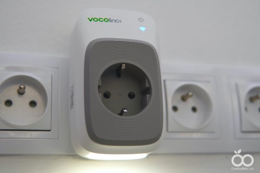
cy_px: 86
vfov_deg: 29.9
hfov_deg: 43.6
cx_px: 130
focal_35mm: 45
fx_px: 325
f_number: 2.8
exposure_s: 1/50
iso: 640
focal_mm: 30
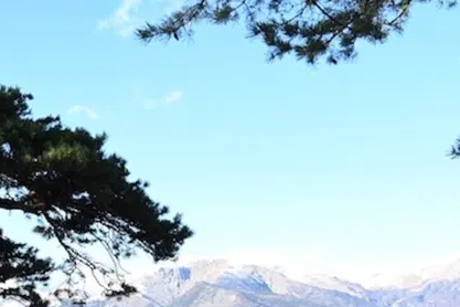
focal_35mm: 69
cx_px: 92
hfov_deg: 28.6
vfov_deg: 18.0
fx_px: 882
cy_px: 435
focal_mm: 24
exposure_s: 1/250
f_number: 7.1
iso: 280
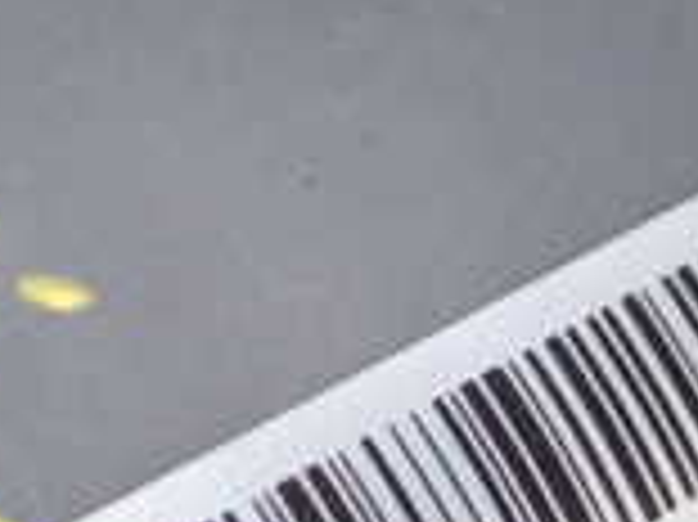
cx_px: 630
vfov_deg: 6.1
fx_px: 4836
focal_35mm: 240
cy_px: 702
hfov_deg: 8.2
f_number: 3.6
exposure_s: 1/60
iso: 250
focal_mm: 11.09
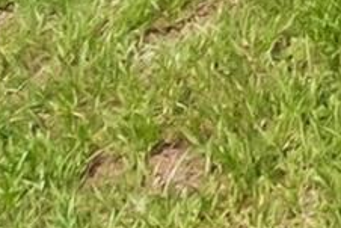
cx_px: 899
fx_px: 1005
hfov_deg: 12.8
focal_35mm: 106
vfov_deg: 9.2
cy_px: -529
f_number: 22
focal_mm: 10
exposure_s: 1/500
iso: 1000
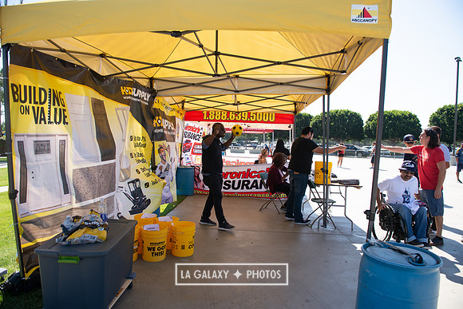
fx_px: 309
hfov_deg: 73.7
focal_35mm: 24
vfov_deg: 53.2
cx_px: 232
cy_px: 154
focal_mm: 24
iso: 250
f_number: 4
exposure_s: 1/2000
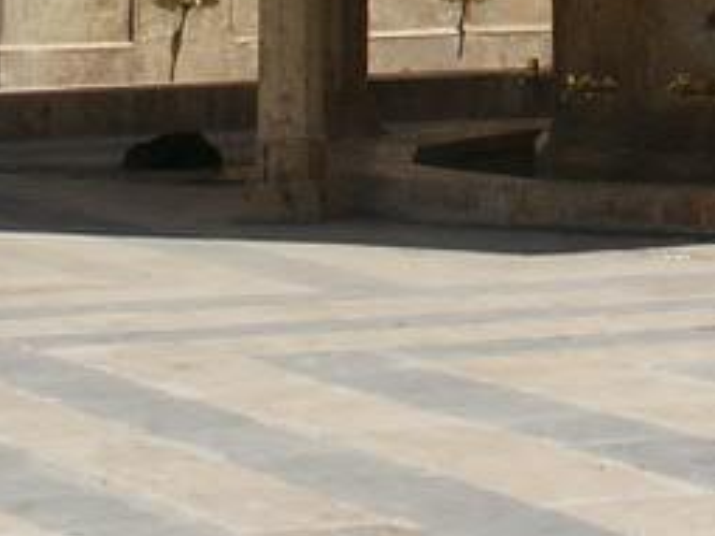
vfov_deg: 6.5
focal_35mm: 221
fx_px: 4563
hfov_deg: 8.9
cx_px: 690
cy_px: -494
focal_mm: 9.24
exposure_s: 1/500
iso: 64
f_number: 8
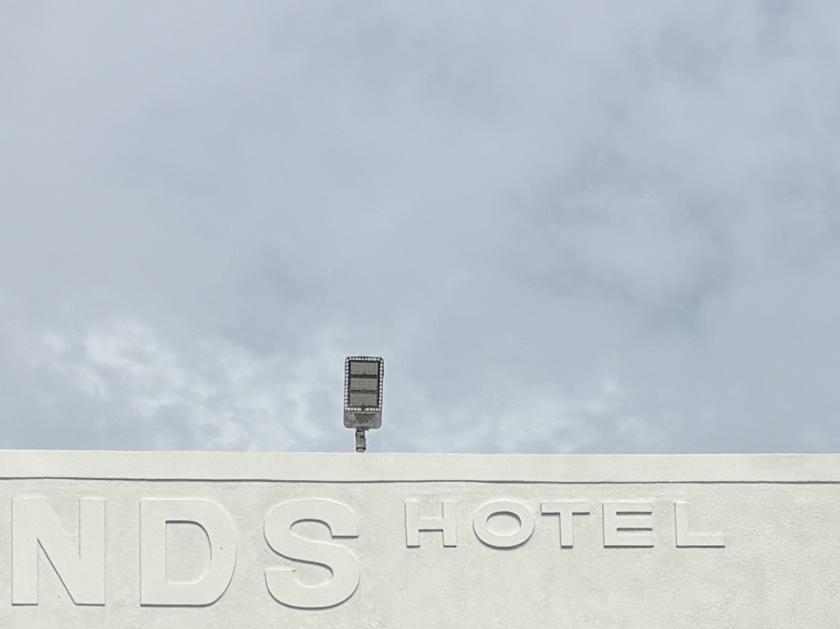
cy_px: 1134
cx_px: 374
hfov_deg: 15.9
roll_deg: +3.1
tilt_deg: +8.1
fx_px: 3008
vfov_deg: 11.1
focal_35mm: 124
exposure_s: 1/6993
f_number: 1.6
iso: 50
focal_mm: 5.96
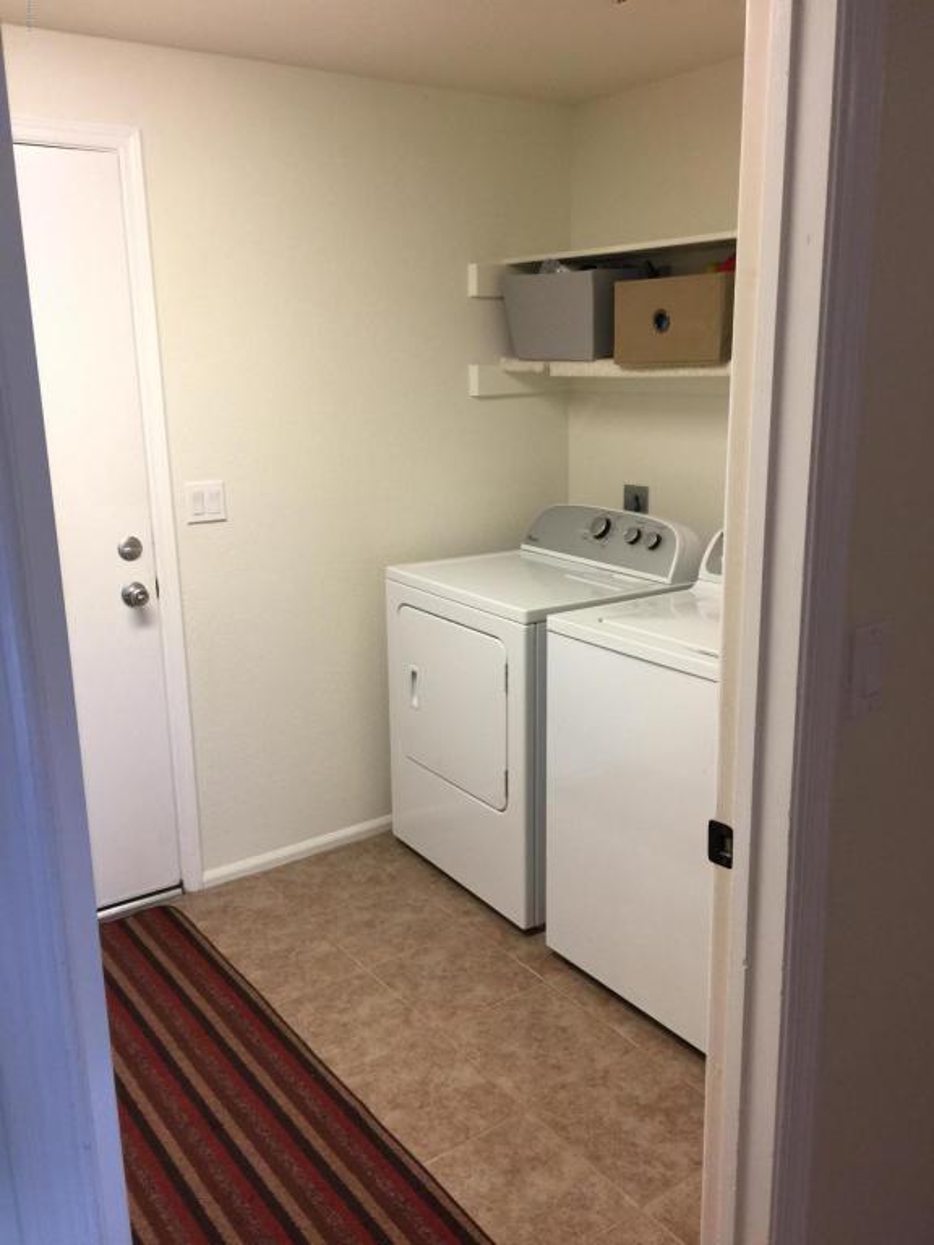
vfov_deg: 61.7
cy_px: 622
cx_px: 467
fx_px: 1043
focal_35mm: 29
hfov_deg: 48.2
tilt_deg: -14.7
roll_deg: +1.4
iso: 50
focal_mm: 4.15
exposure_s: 1/30
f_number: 2.2
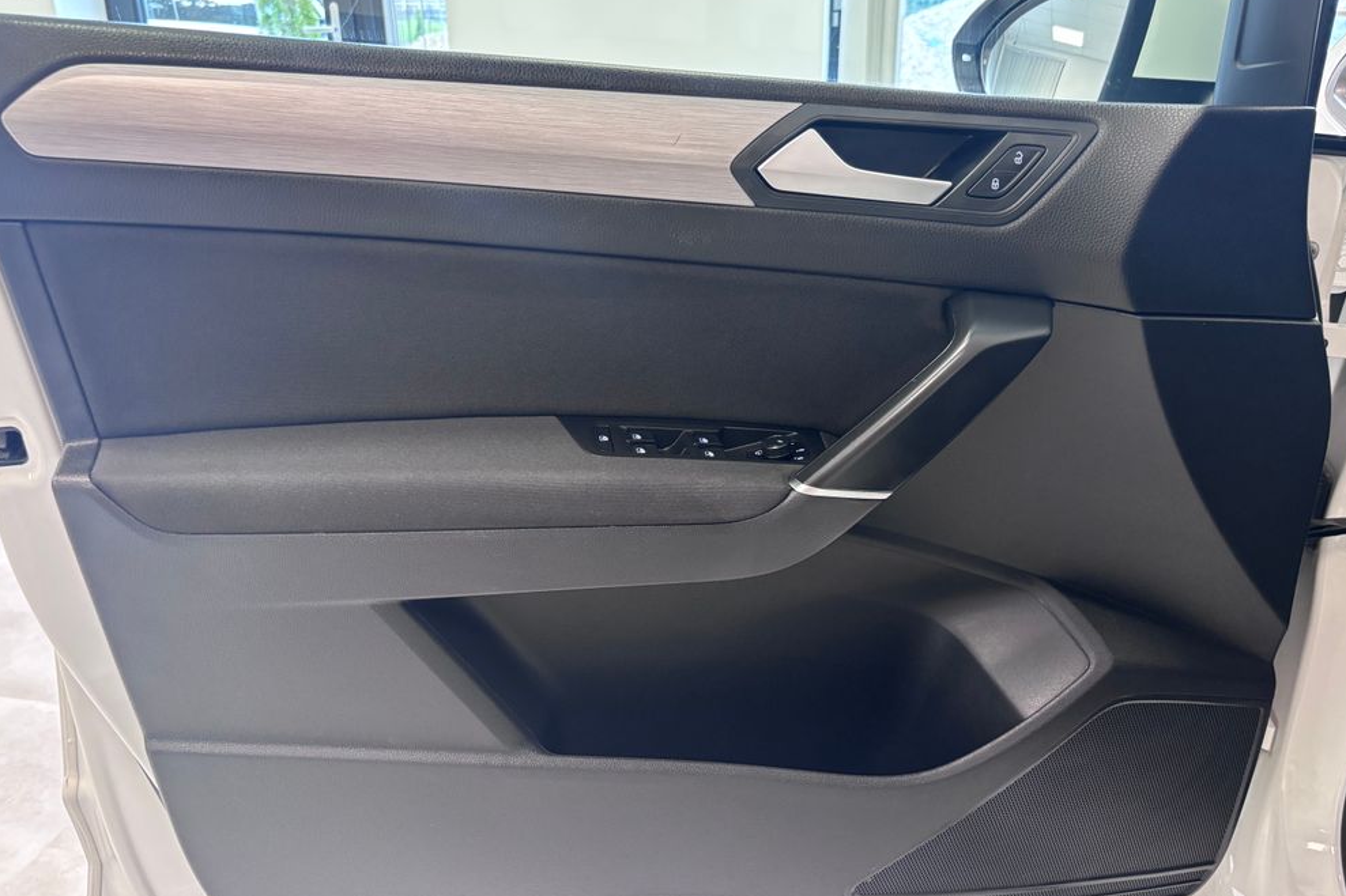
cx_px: 670
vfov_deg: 46.4
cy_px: 438
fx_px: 1047
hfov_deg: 65.5
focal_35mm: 28
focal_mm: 5.96
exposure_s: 1/50
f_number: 1.6
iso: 250
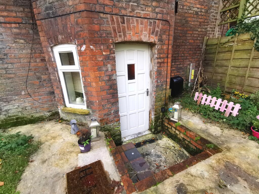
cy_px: 97
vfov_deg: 78.1
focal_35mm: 16
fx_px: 120
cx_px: 130
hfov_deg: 94.5
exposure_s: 1/50
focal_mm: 2.35
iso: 64
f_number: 2.2
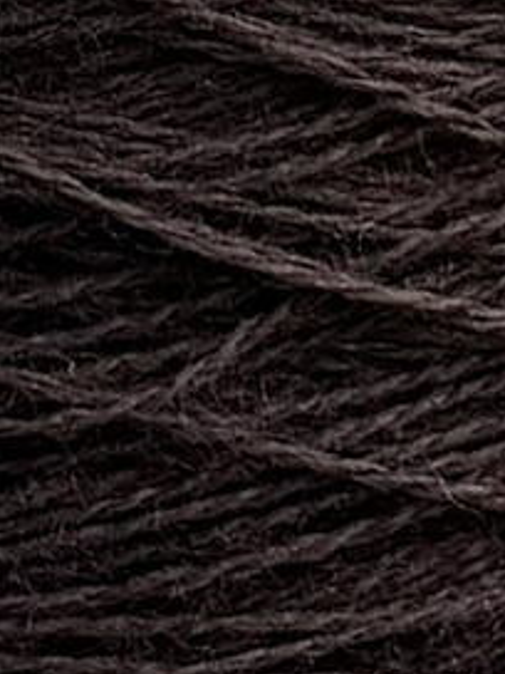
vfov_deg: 10.7
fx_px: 3521
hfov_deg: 8.1
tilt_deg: -4.9
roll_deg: -0.7
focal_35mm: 181
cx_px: -82
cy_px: -164
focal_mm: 6.76
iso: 100
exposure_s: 1/780
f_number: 1.78
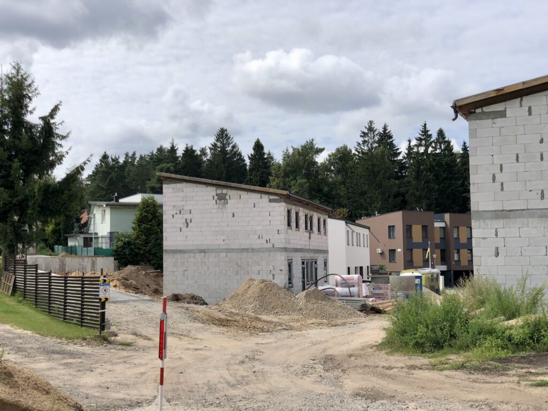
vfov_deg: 28.0
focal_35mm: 52
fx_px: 823
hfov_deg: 36.8
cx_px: 274
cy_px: 206
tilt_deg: +2.5
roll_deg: +1.9
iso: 16
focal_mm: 6
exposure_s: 1/1919
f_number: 2.4
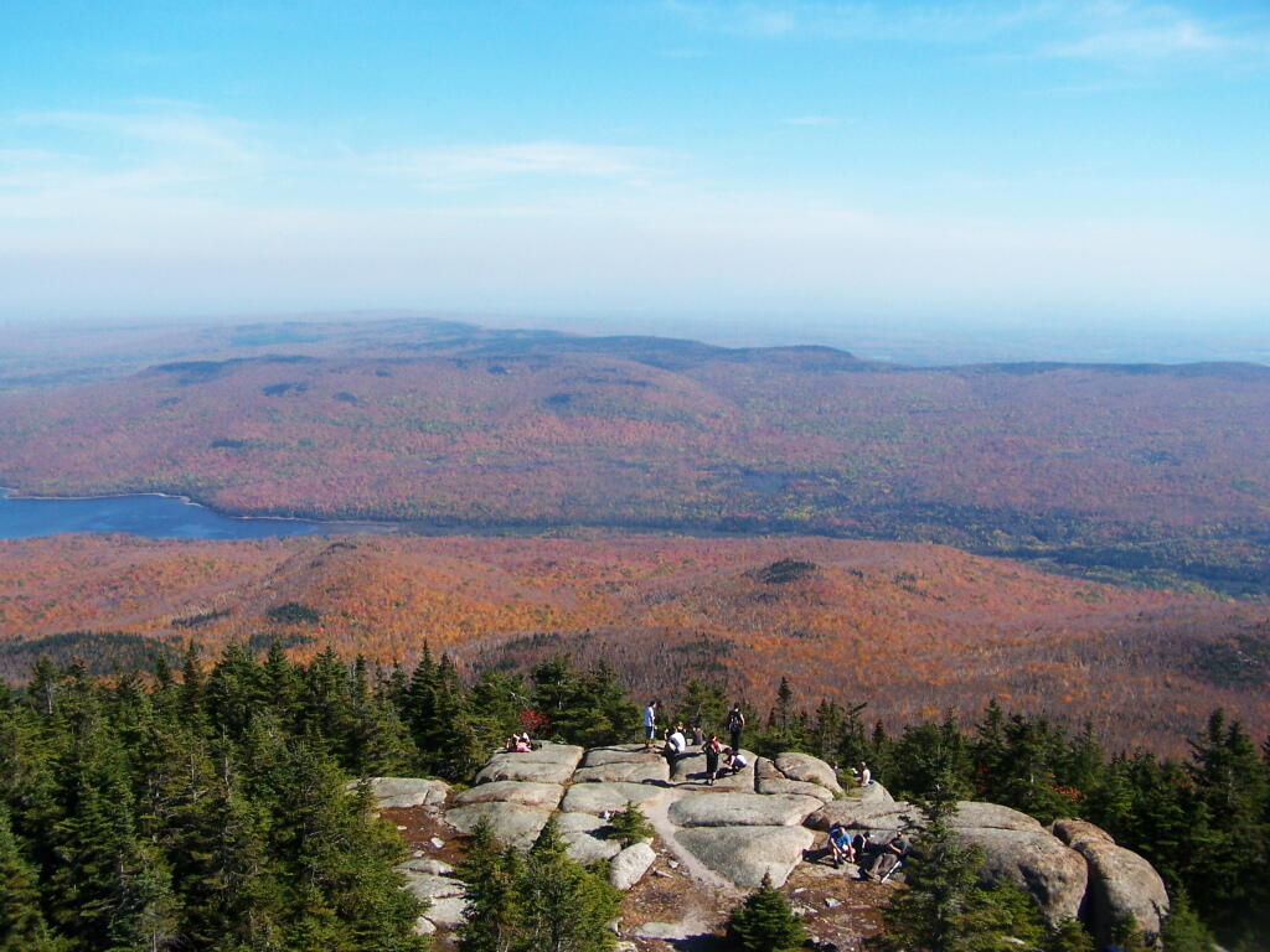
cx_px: 635
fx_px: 1394
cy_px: 476
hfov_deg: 49.0
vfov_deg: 37.7
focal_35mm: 38
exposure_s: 1/800
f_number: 4
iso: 80
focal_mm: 6.3
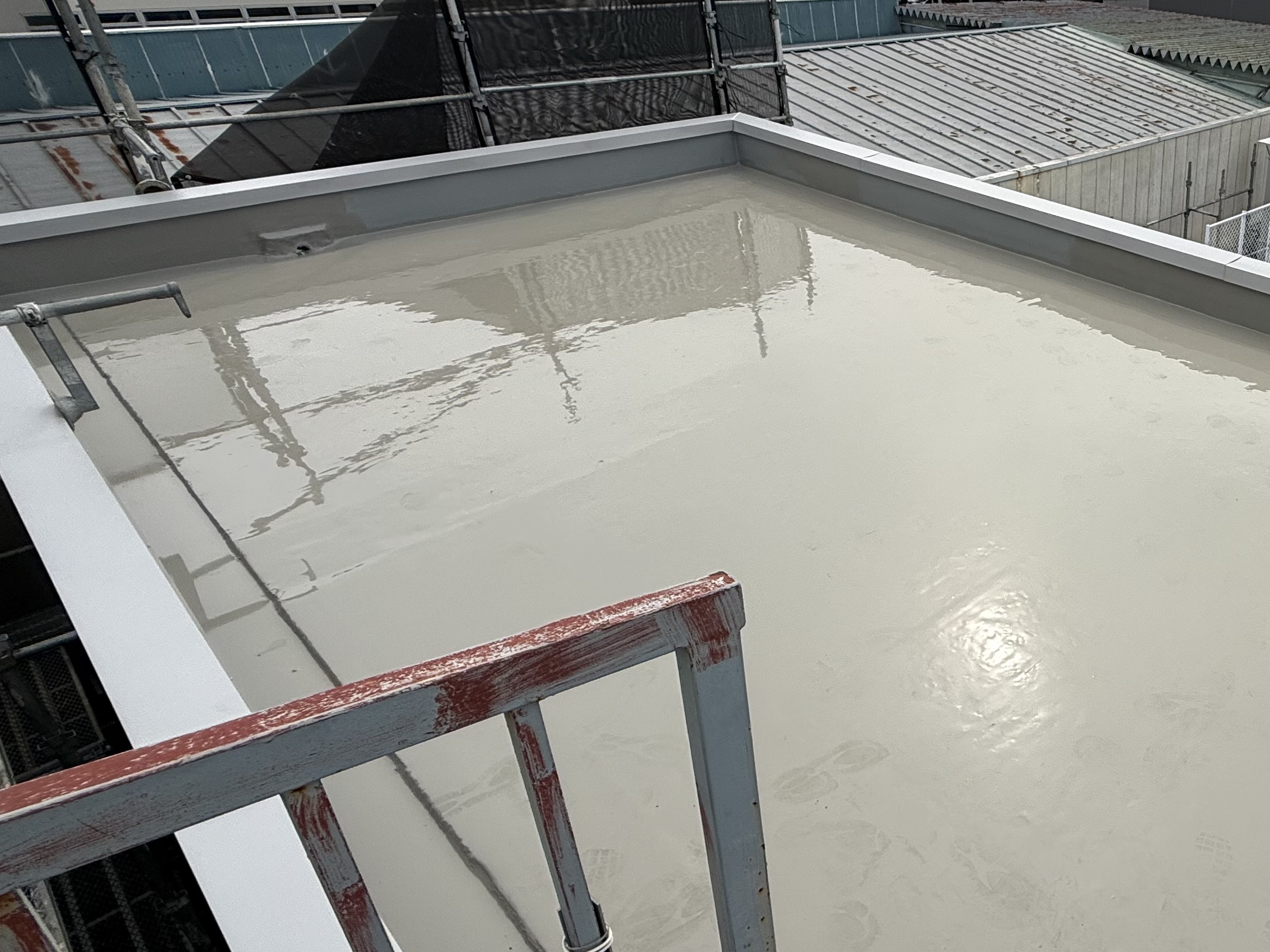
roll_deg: -4.6
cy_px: 417
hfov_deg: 57.3
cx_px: 1157
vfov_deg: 52.9
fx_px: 954
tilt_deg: -27.8
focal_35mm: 26
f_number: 2.2
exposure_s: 1/2717
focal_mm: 2.22
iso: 50
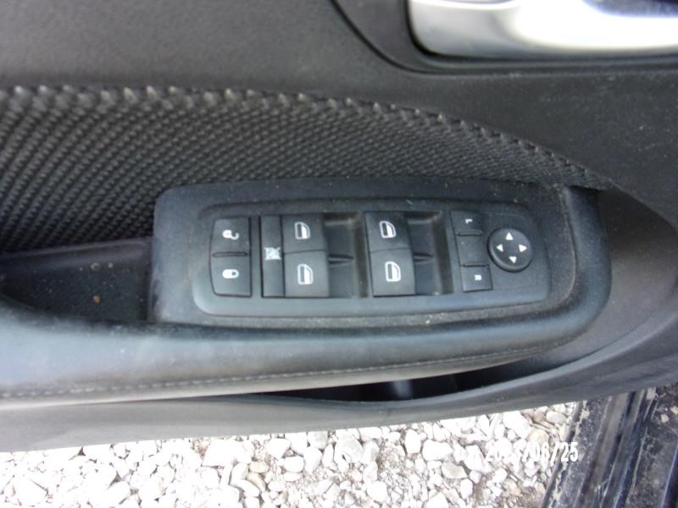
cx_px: 339
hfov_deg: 71.6
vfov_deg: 56.8
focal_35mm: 24
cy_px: 254
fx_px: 470
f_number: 3.3
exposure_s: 1/34
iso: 175
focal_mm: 4.3
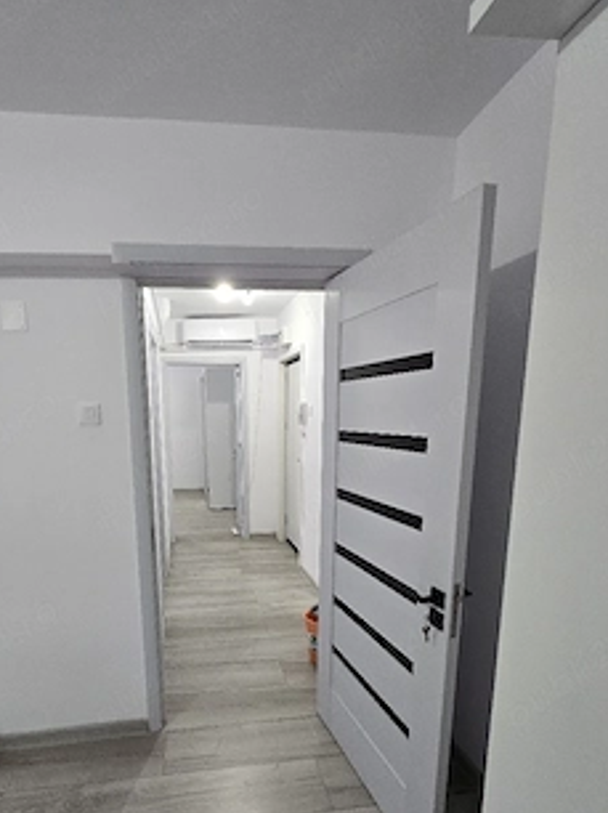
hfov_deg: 73.5
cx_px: 231
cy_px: 489
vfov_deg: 89.9
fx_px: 399
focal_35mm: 17
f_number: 2.2
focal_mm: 1.7
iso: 250
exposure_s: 1/60.2
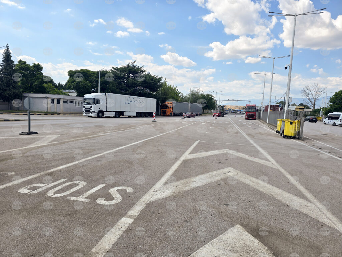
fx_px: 227
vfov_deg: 58.9
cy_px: 128
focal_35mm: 23
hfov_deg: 73.9
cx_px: 171
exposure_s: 1/904
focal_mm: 6.3
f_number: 1.7
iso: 12
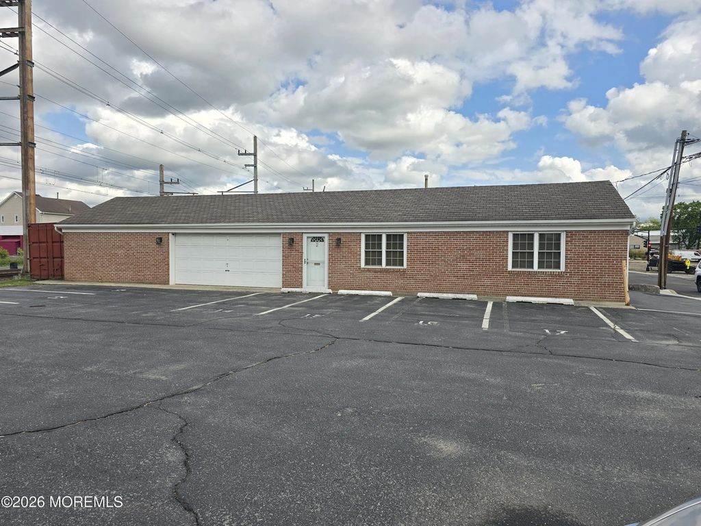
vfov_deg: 58.9
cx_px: 350
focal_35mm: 23
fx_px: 466
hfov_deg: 73.9
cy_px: 263
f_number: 1.7
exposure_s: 1/664
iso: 12
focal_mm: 6.3
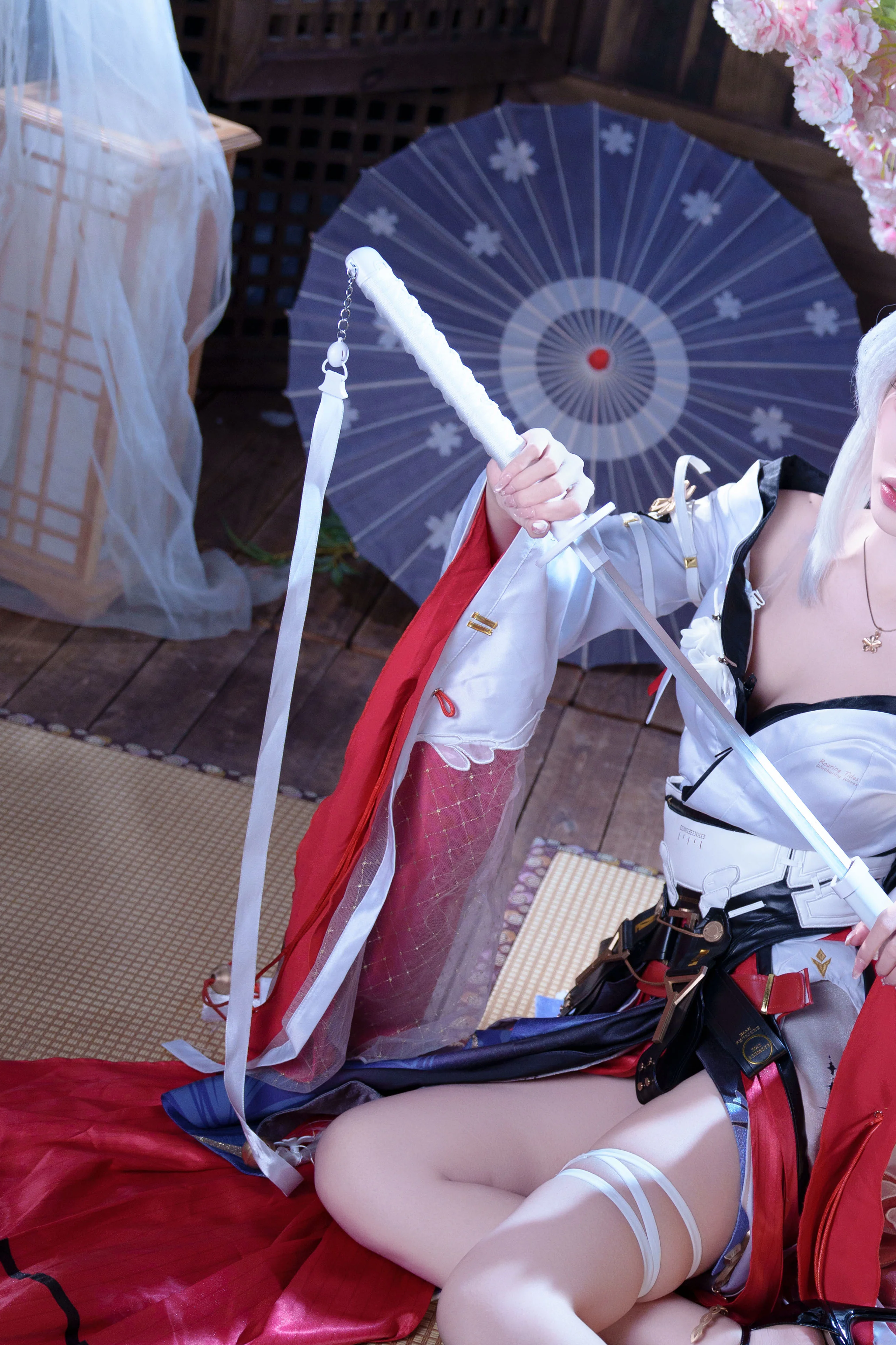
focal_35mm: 64
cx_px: 807
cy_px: 828
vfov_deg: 31.3
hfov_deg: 20.8
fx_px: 2389
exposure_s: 1/250
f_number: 2.8
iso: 800
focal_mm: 35
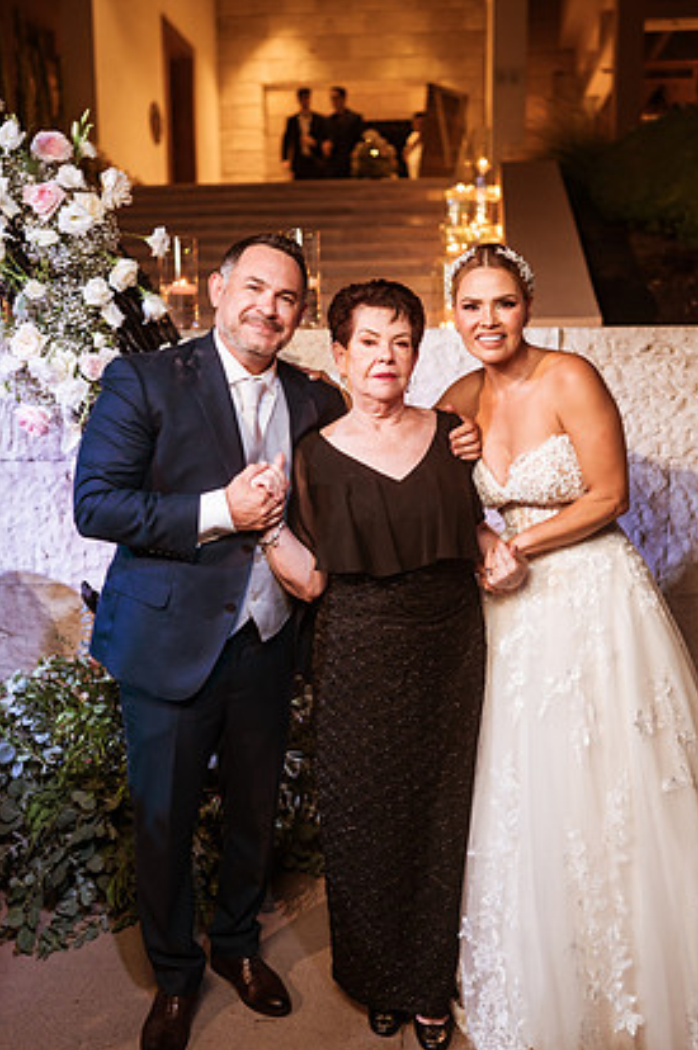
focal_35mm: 38
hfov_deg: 35.0
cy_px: 528
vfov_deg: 50.7
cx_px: 374
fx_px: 1108
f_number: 1.8
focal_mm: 35
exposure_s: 1/160
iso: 1250
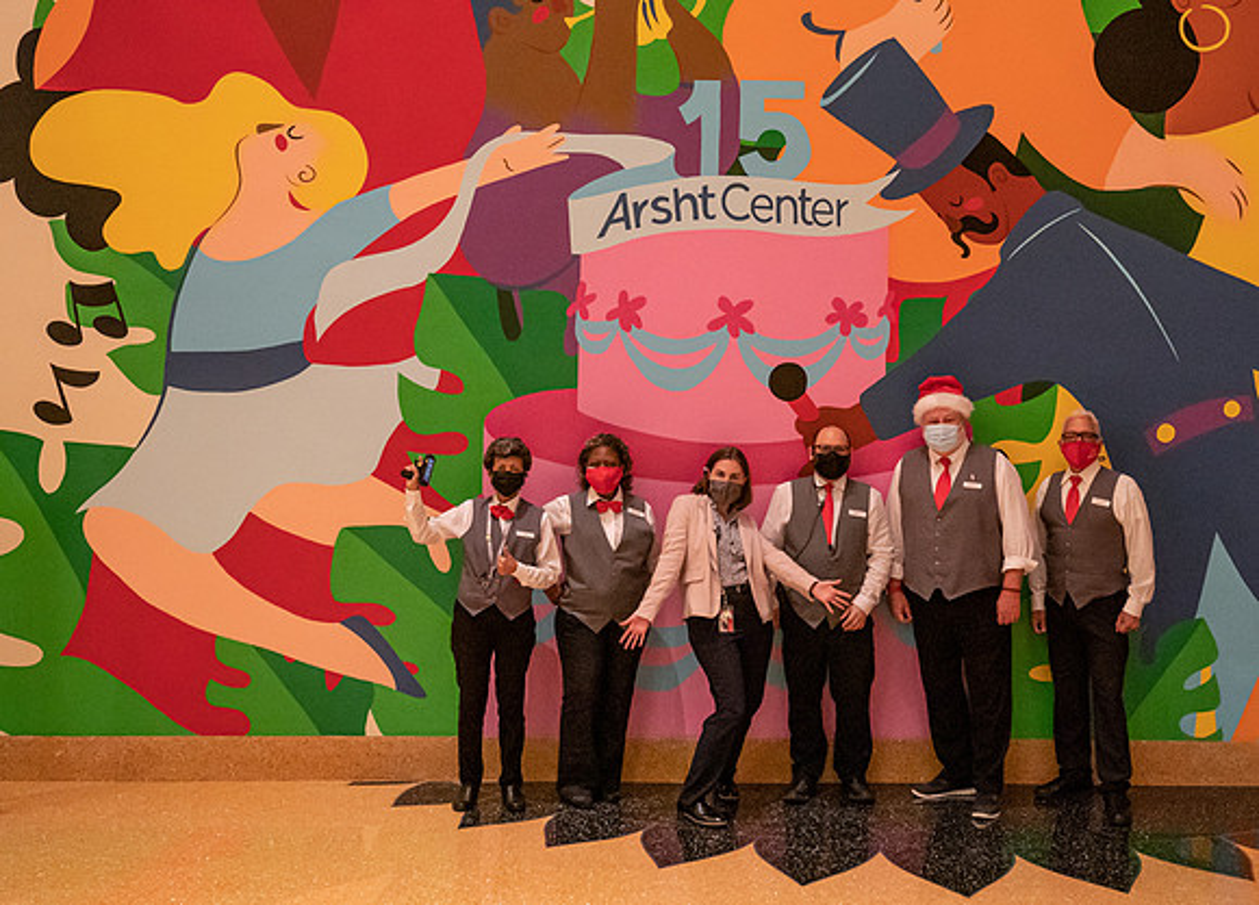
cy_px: 350
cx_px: 708
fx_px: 2044
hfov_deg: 34.2
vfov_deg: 24.9
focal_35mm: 57
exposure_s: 1/200
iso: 4000
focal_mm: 40
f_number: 4
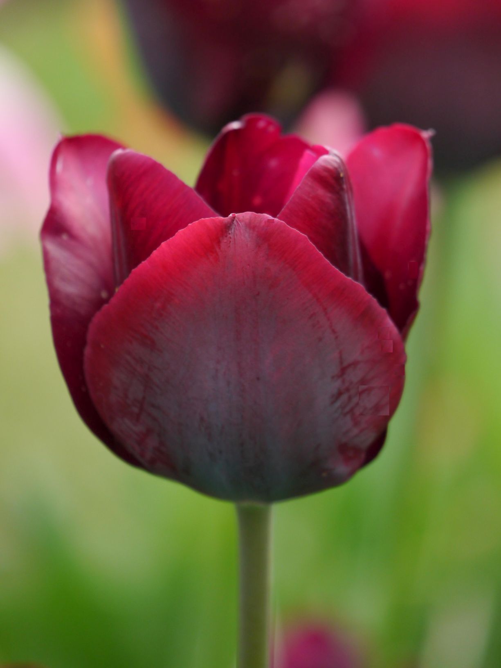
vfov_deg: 6.9
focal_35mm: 286
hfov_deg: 5.2
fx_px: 5516
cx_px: 250
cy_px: 334
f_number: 5.6
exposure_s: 1/320
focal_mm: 143
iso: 640
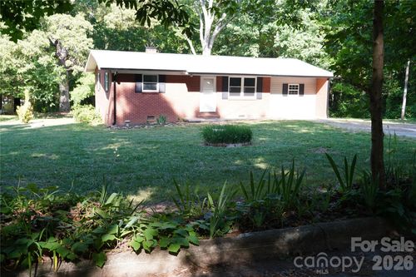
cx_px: 208
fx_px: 416
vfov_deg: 36.8
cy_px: 138
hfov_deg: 53.1
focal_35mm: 36
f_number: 5
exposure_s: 1/50
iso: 100
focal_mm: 24
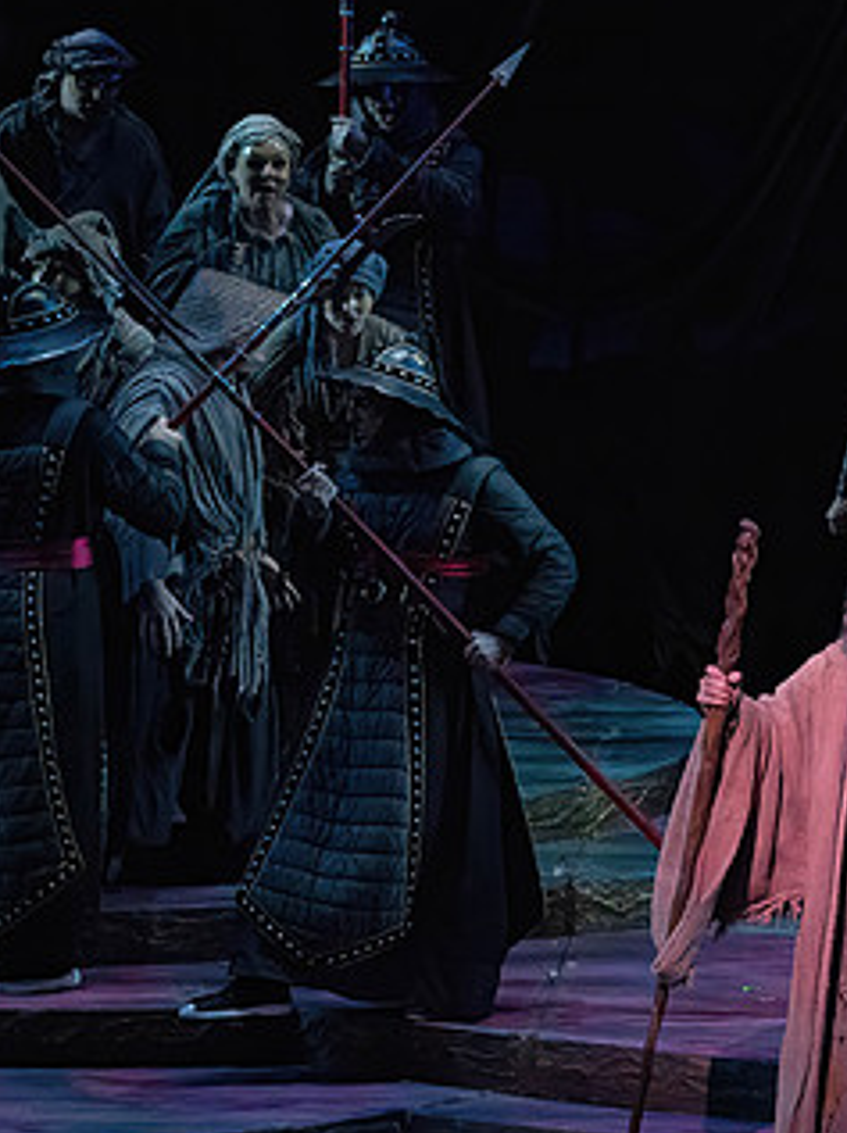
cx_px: 994
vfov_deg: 6.7
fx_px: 9676
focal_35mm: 296
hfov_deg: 5.0
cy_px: 670
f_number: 10
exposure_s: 1/320
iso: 20000
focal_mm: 168
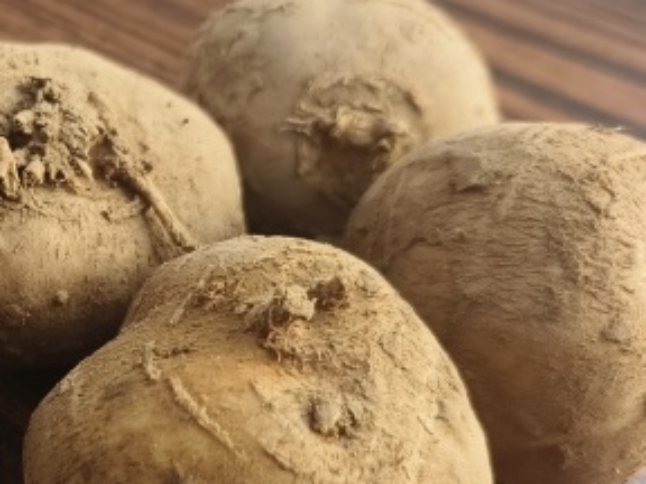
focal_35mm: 64
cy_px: 264
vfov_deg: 22.9
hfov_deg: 28.0
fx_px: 1194
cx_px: -36
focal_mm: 5.5
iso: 143
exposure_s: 1/100
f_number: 1.75
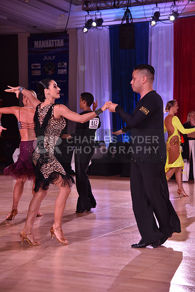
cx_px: 98
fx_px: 568
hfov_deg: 19.5
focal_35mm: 70
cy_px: 146
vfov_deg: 28.8
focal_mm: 70
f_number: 4.5
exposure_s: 1/250
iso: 1250
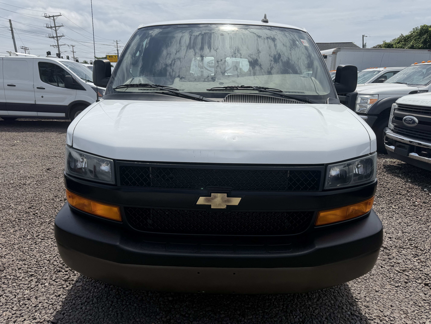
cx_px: 216
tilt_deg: -11.8
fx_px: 299
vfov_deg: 56.8
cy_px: 162
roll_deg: +0.9
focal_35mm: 24
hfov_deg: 71.6
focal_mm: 6.76
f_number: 1.78
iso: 80
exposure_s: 1/10309
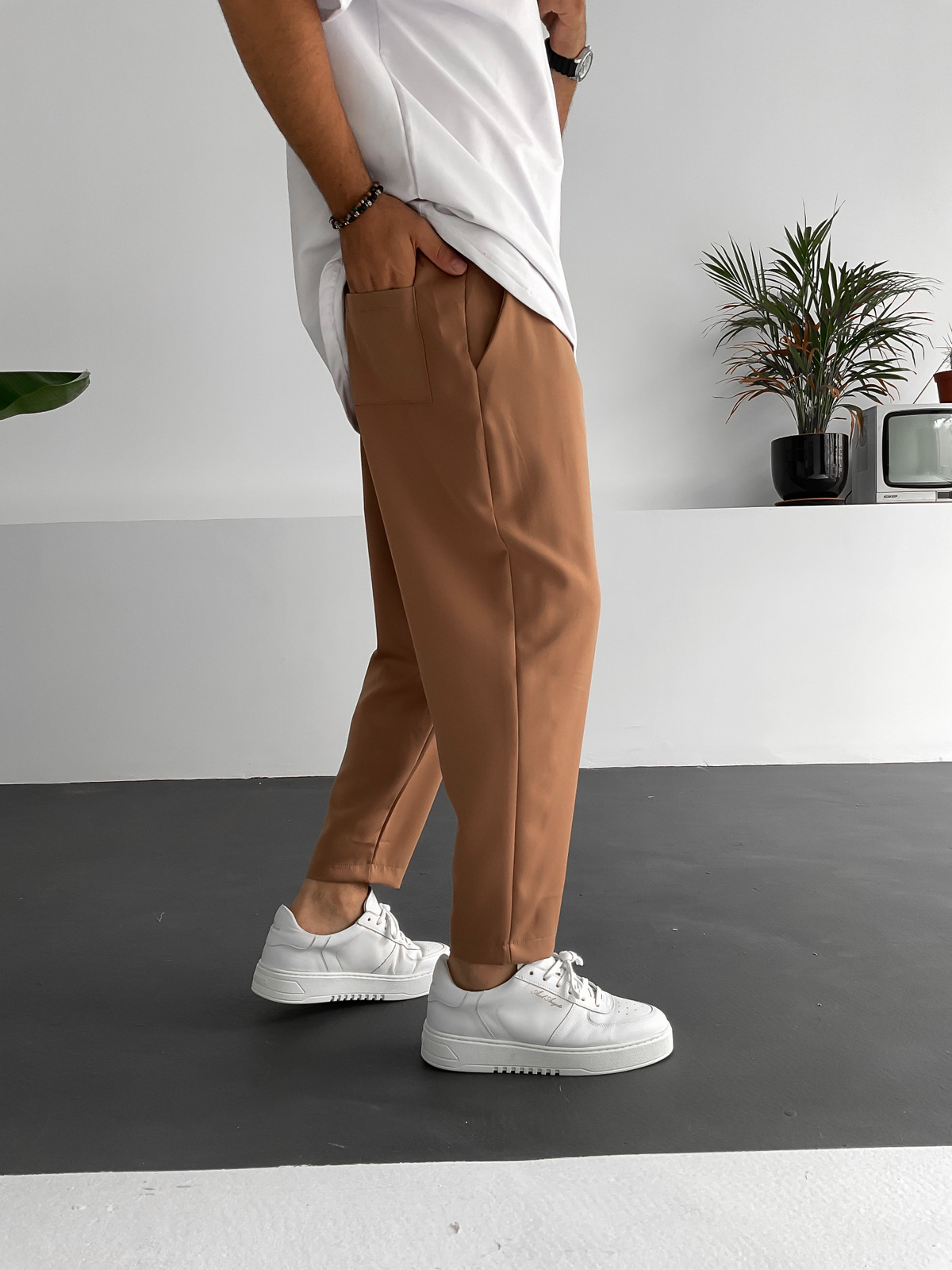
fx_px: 1063
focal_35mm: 29
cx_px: 476
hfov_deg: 48.2
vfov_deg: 61.7
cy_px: 635
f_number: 1.8
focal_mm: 3
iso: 40
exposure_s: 1/120
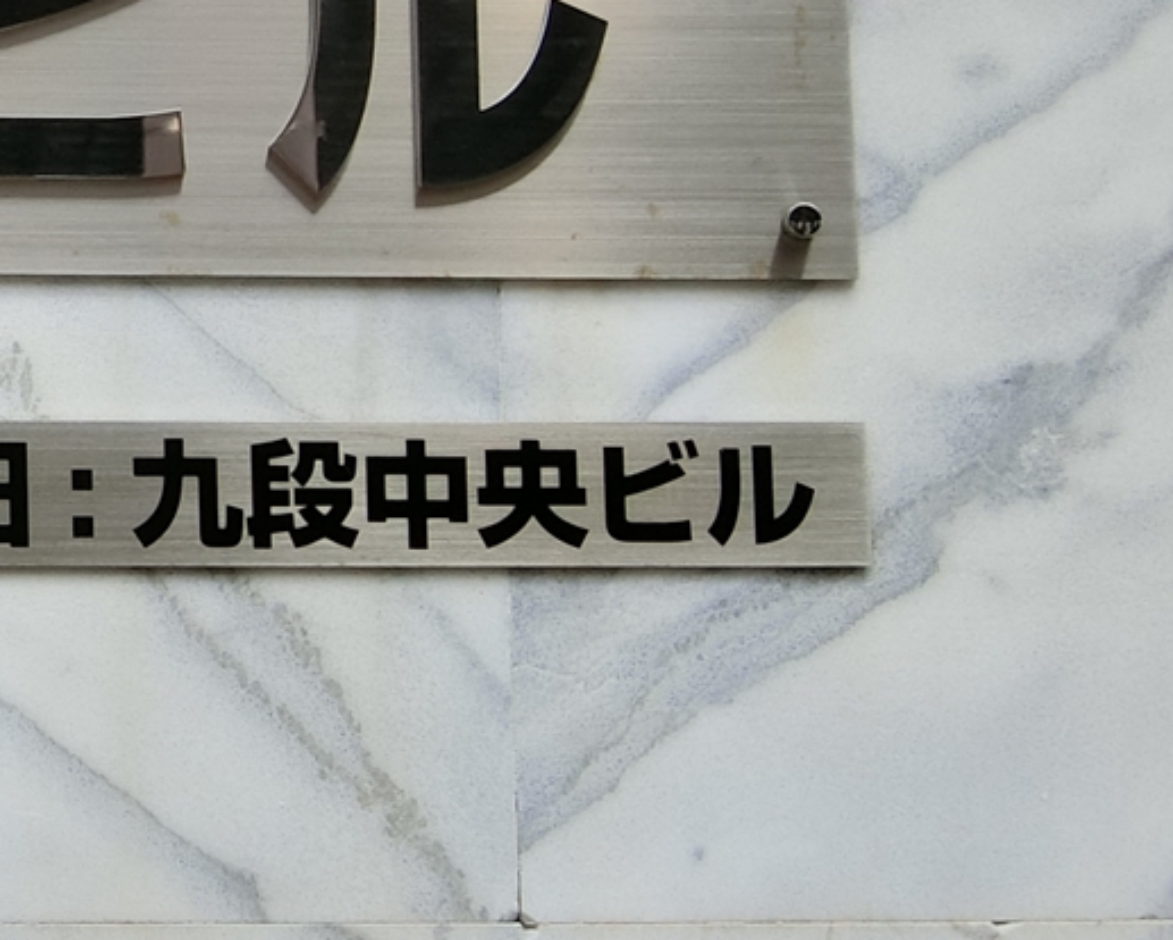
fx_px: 5036
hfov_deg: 12.6
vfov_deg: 10.6
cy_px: -14
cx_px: -569
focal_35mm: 145
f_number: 4.2
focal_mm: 10.2
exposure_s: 1/125
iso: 80
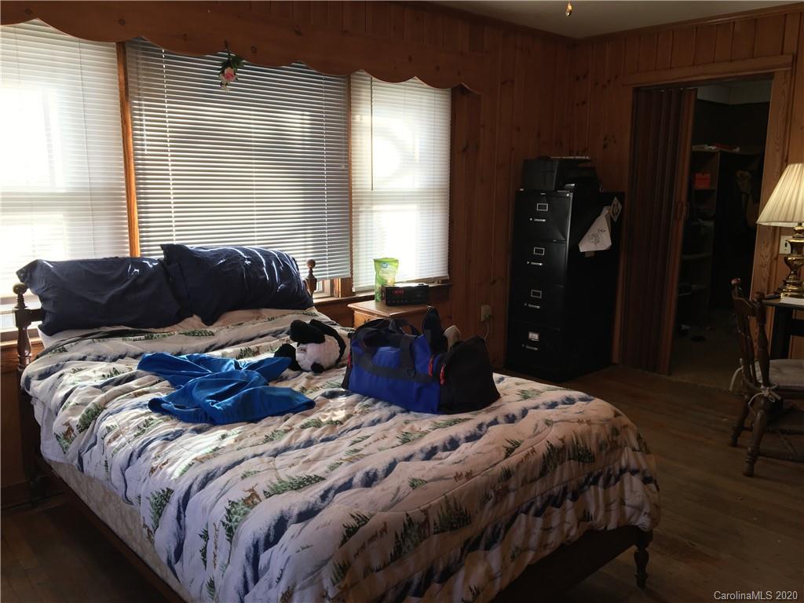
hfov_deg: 61.7
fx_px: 674
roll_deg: -0.5
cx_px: 402
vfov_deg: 48.2
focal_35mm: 29
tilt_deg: -10.1
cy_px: 302
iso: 25
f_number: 2.2
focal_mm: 4.15
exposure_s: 1/40
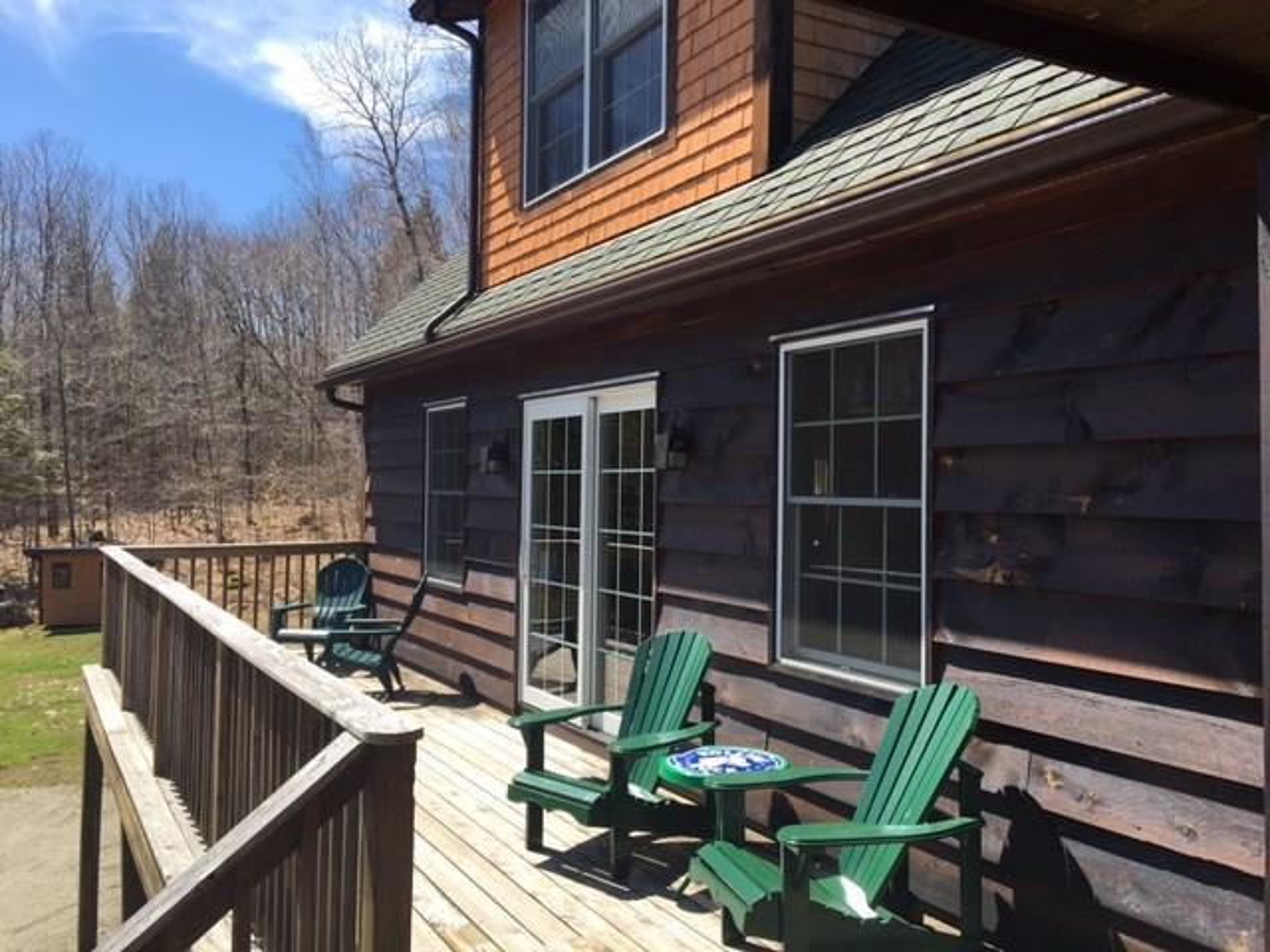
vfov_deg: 48.2
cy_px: 476
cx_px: 635
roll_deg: -1.0
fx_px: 1064
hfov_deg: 61.7
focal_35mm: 29
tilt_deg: +0.1
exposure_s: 1/864
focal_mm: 4.15
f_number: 2.2
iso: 25
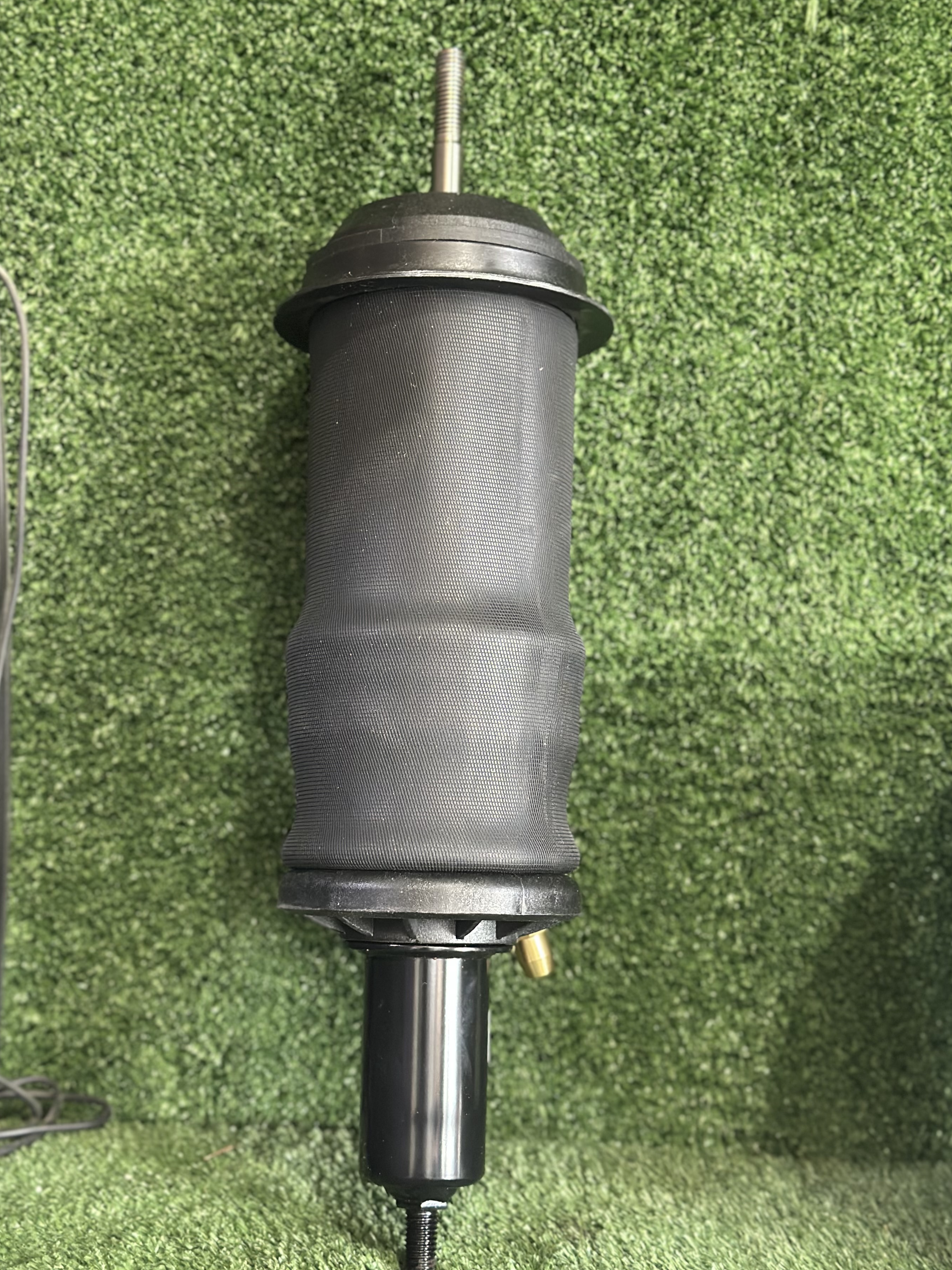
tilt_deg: -7.7
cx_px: 430
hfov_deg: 27.0
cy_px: 648
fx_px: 1980
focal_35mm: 54
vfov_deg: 35.5
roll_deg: -3.3
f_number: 1.78
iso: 500
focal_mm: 6.86
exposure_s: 1/40
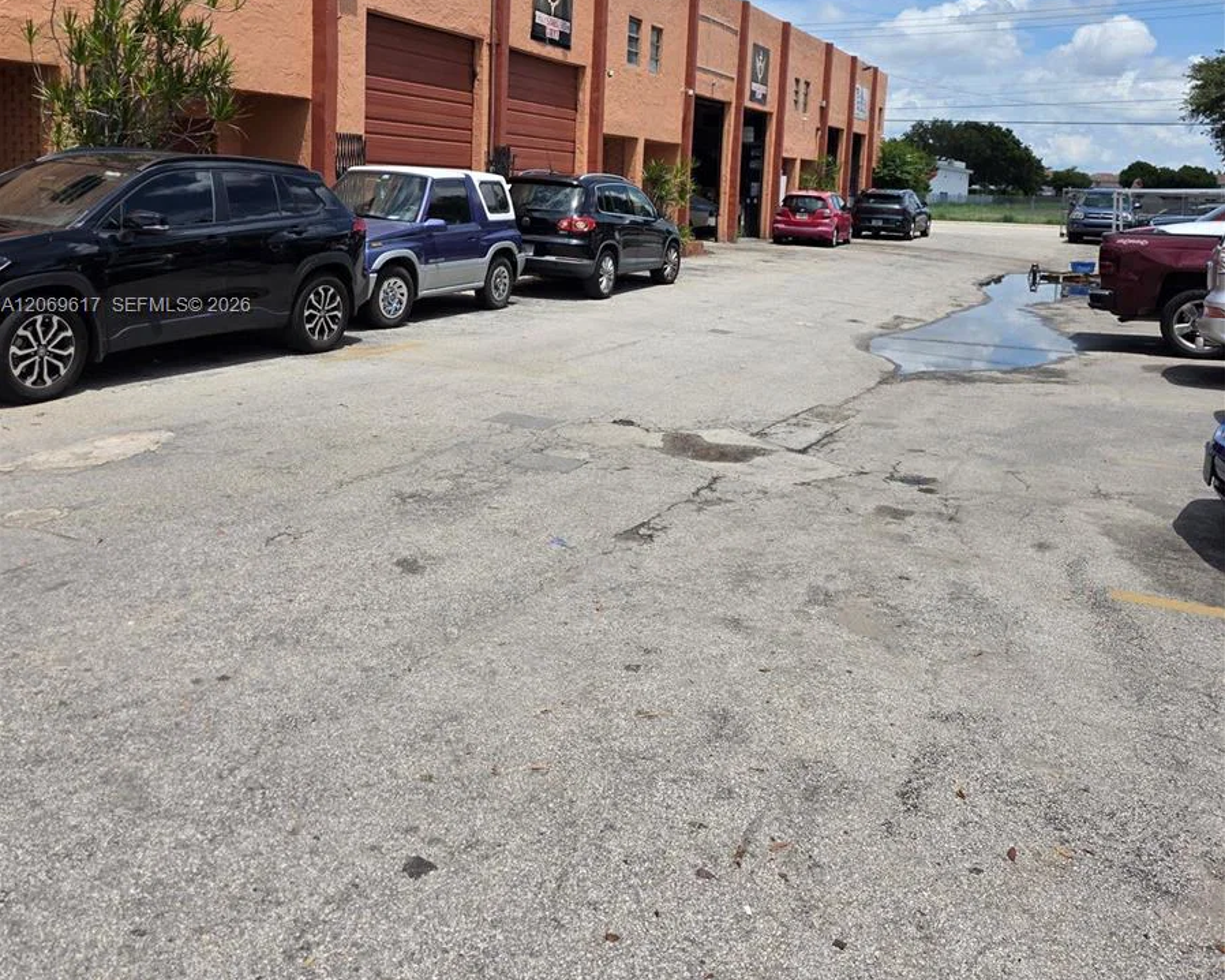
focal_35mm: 30
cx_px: 612
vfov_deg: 47.5
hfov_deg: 58.8
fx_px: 1087
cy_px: 307
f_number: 1.7
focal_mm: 6.3
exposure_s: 1/7944
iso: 64
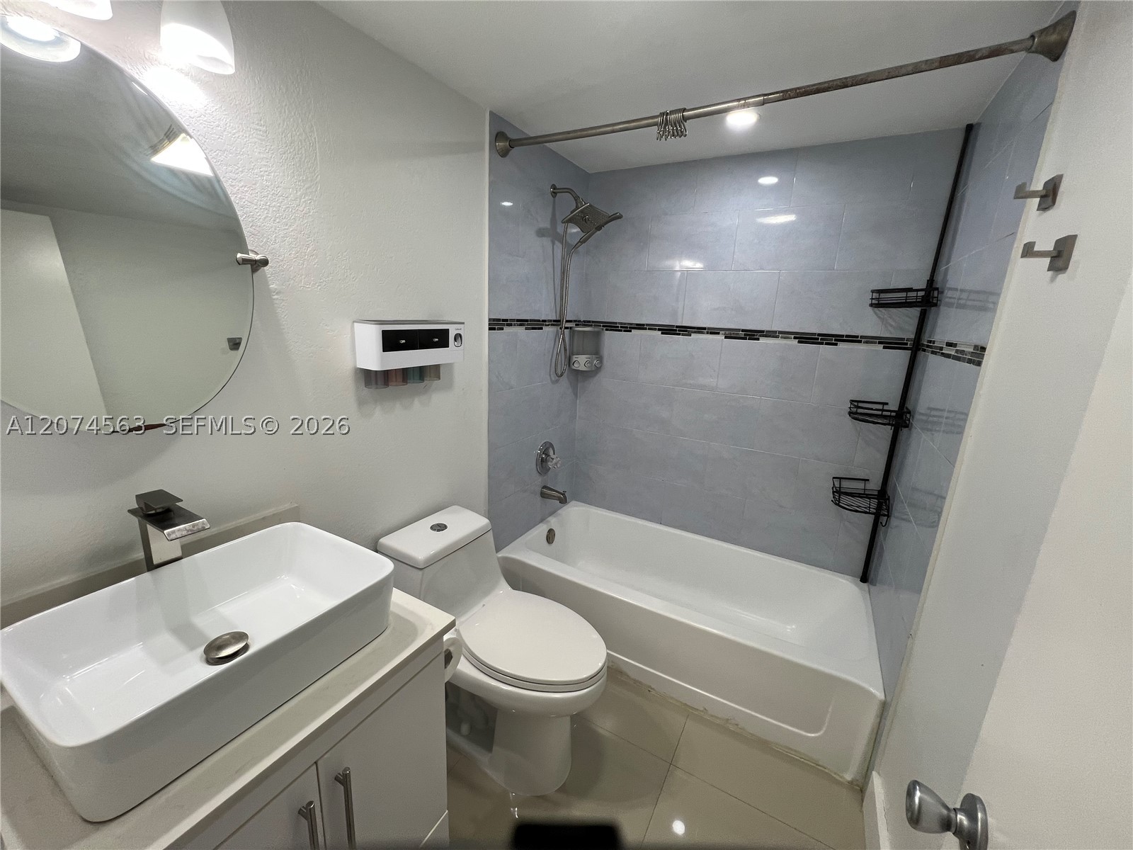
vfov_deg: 89.9
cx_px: 566
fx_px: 425
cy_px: 425
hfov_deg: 106.2
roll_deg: -2.4
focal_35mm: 13
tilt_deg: -13.8
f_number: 1.8
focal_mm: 1.57
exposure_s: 1/120
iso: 80
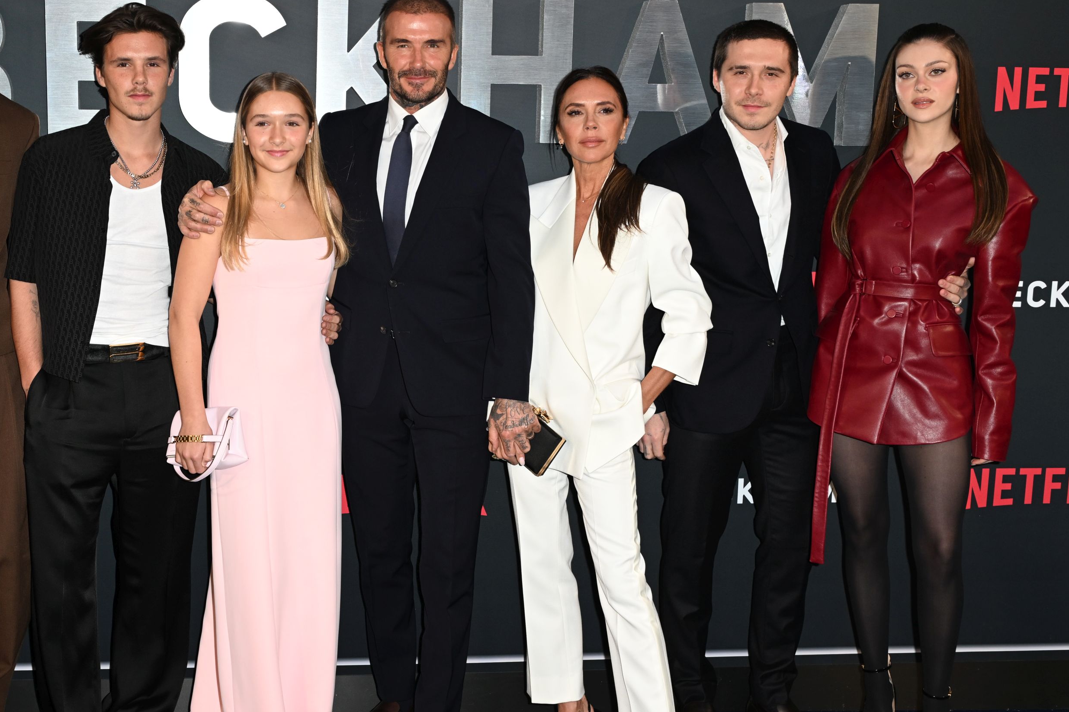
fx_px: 1514
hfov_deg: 38.4
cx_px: 342
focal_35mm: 51
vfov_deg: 26.5
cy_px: 393
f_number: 5.6
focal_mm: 35
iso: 500
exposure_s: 1/200
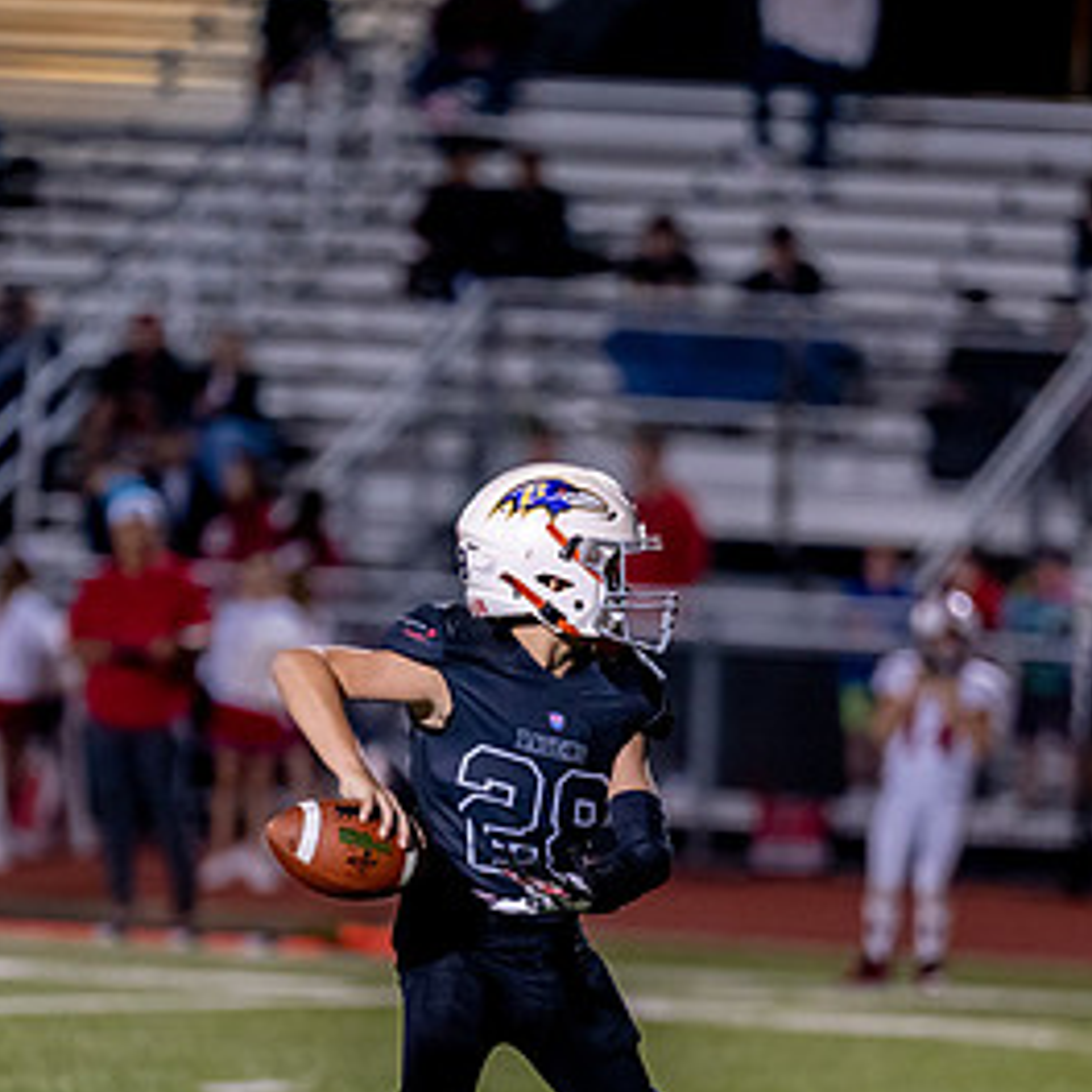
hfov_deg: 4.5
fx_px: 13848
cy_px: 840
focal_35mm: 388
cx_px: 451
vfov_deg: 4.5
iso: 2500
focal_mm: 194
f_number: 2.8
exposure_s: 1/1000
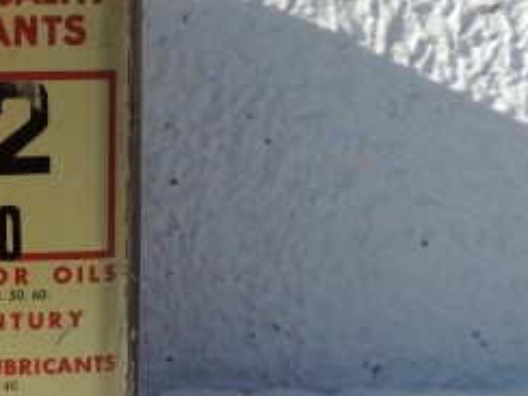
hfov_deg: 29.3
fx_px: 900
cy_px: 190
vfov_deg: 24.8
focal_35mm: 59
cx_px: -65
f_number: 3
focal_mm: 4.3
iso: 80
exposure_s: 1/1000
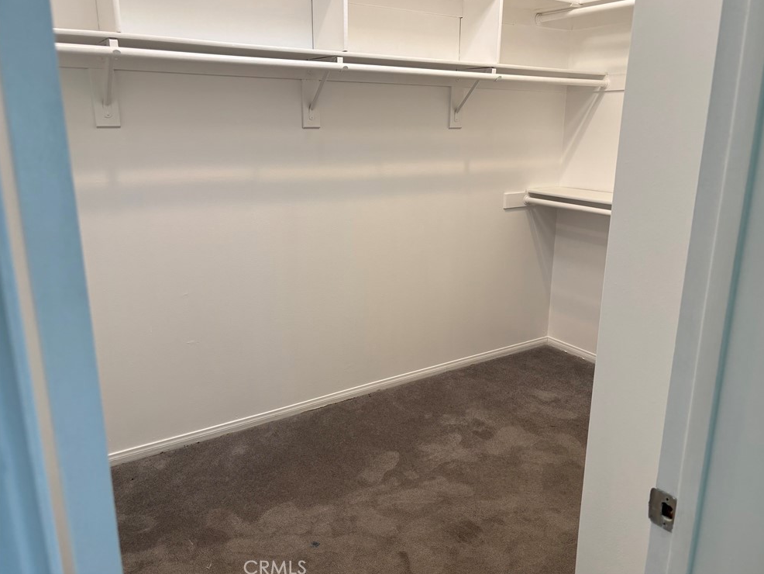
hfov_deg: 65.3
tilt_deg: -16.7
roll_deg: -1.3
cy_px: 281
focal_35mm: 27
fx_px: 596
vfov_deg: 51.4
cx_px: 394
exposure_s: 1/120
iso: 80
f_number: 1.6
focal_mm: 5.96
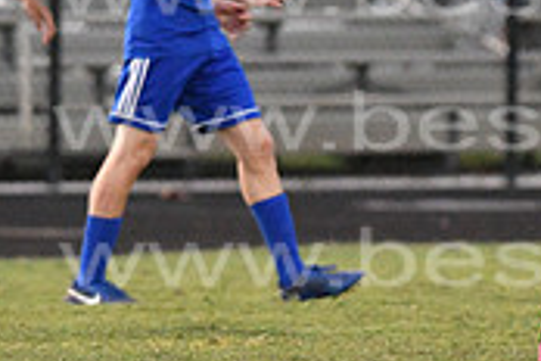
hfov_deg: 1.4
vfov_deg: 0.9
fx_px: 22555
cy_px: 61
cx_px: 765
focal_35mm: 1501
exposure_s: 1/800
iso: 6400
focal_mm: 300
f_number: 4
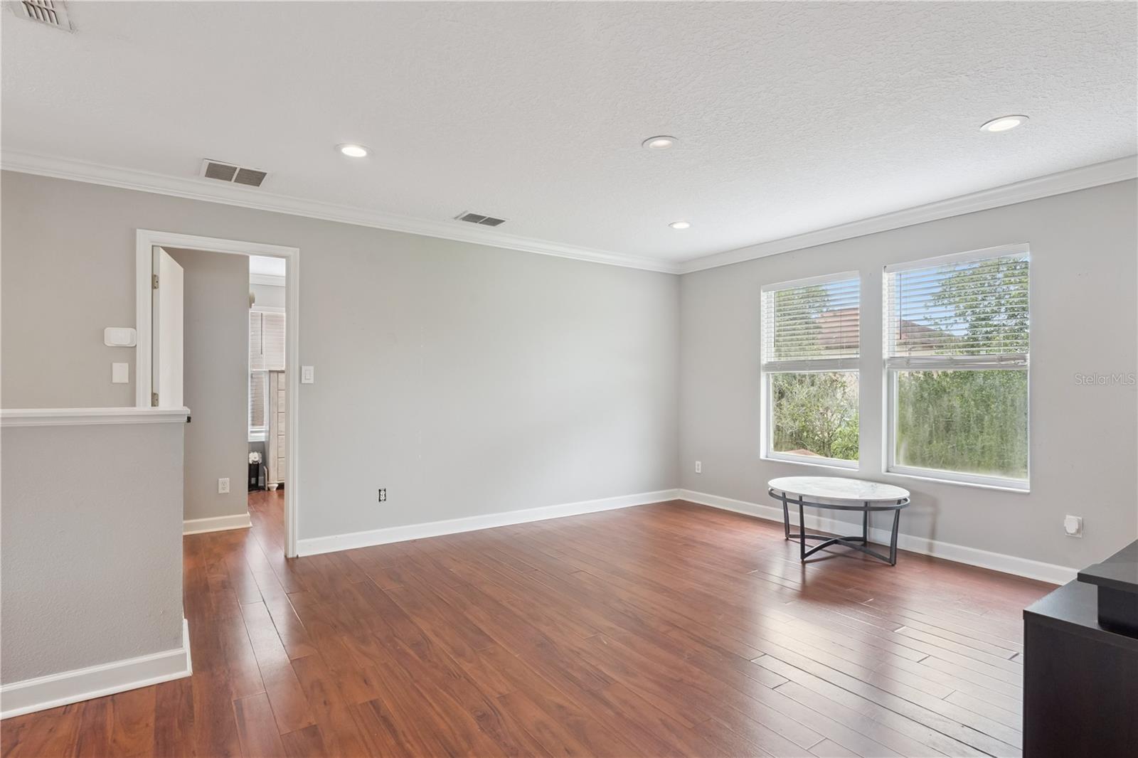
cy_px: 379
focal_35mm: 18
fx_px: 566
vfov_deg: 67.7
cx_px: 569
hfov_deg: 90.3
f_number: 10
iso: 800
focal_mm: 17.9
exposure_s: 1/60
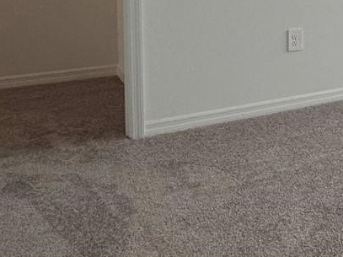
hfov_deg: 27.0
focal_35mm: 55
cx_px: 487
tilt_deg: -5.7
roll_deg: -1.7
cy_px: -15
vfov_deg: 25.0
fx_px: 545
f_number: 2.2
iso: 80
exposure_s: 1/120
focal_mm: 2.22
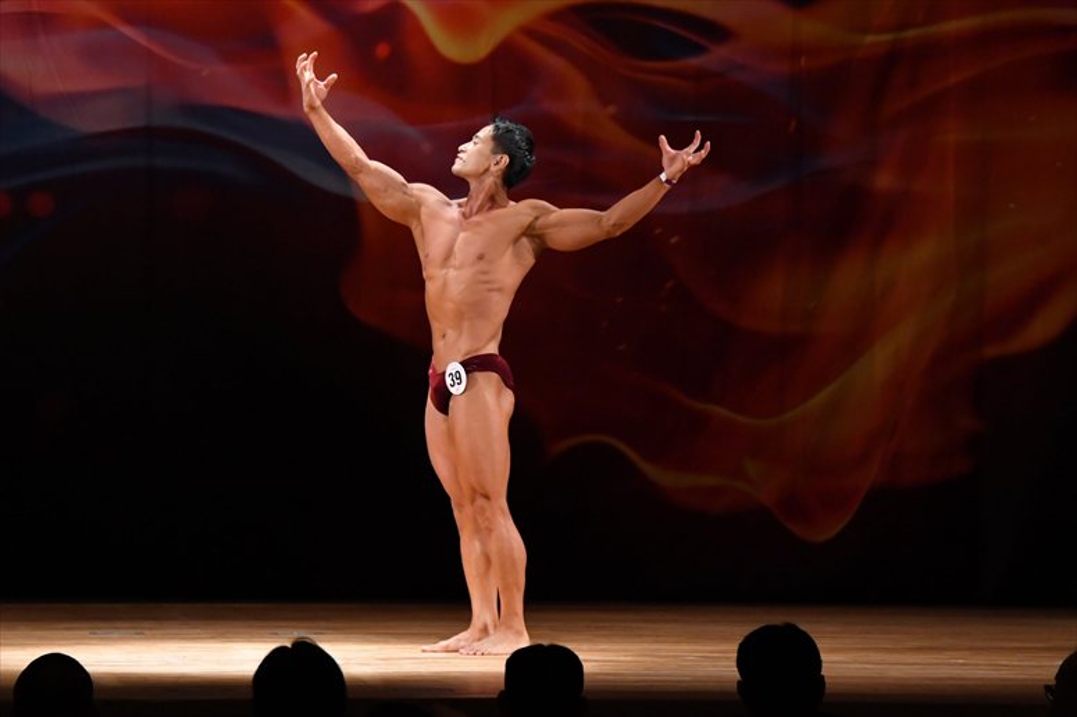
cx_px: 538
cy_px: 358
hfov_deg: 9.5
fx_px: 6489
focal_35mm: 217
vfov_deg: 6.3
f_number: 5.6
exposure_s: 1/400
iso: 4000
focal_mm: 145
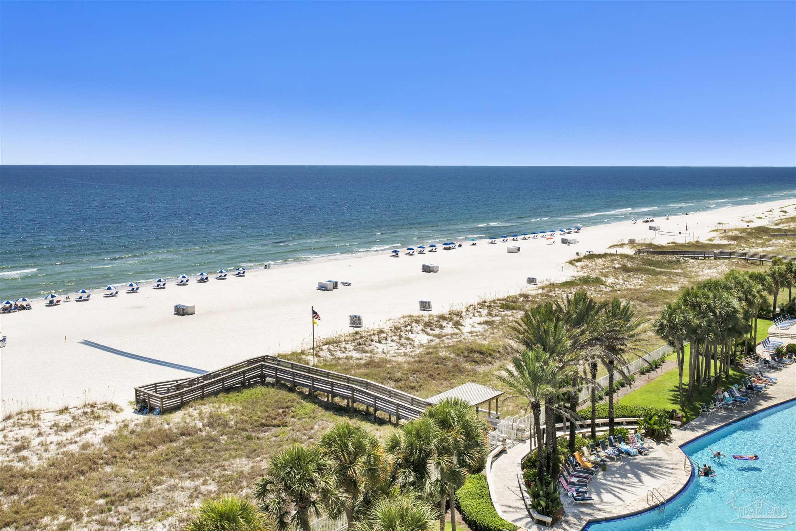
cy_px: 266
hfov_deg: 54.4
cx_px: 398
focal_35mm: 35
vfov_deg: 37.8
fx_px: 774
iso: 200
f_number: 11
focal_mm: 35
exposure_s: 1/800
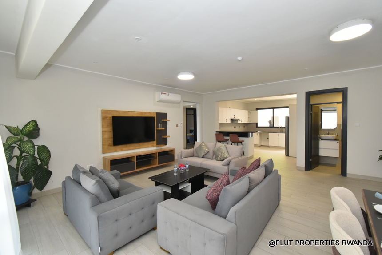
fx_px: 159
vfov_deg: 77.4
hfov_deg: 100.4
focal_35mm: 15
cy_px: 128
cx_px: 191
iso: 800
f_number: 8
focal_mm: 10
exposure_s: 1/30
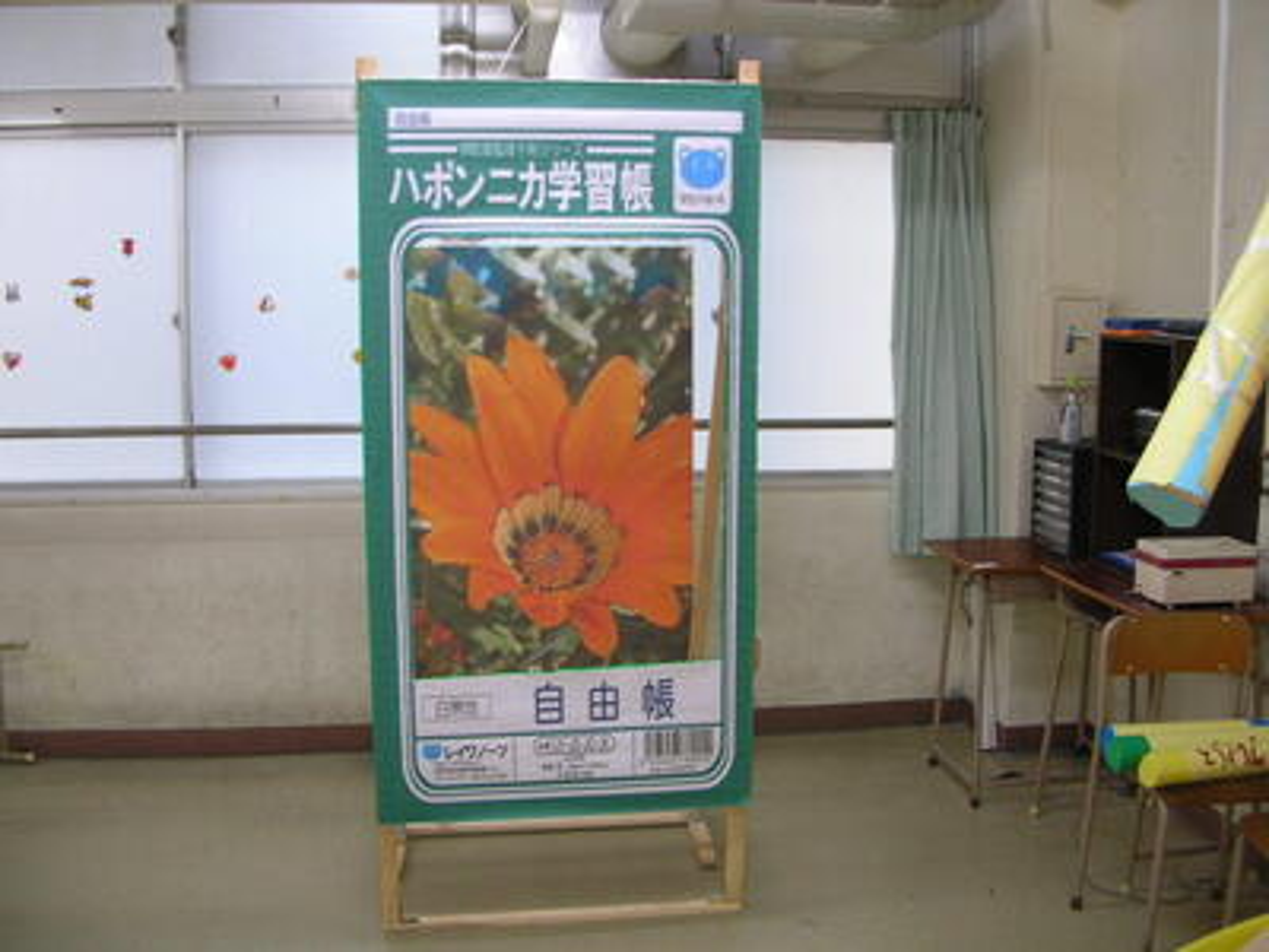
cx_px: 634
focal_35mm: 35
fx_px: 1283
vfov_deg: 40.7
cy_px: 476
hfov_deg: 52.6
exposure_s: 1/15.6
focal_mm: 5.8
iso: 50
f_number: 2.8
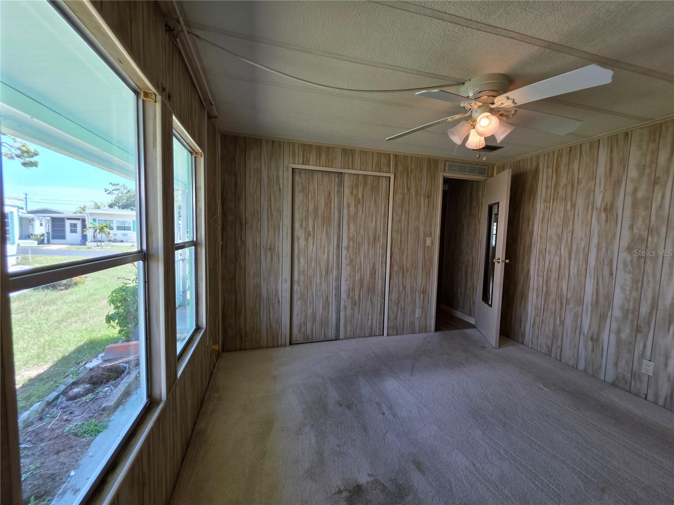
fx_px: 253
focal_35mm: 13
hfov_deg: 106.2
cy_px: 252
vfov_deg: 89.9
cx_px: 337
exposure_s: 1/120
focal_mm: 2.2
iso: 25
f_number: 1.9
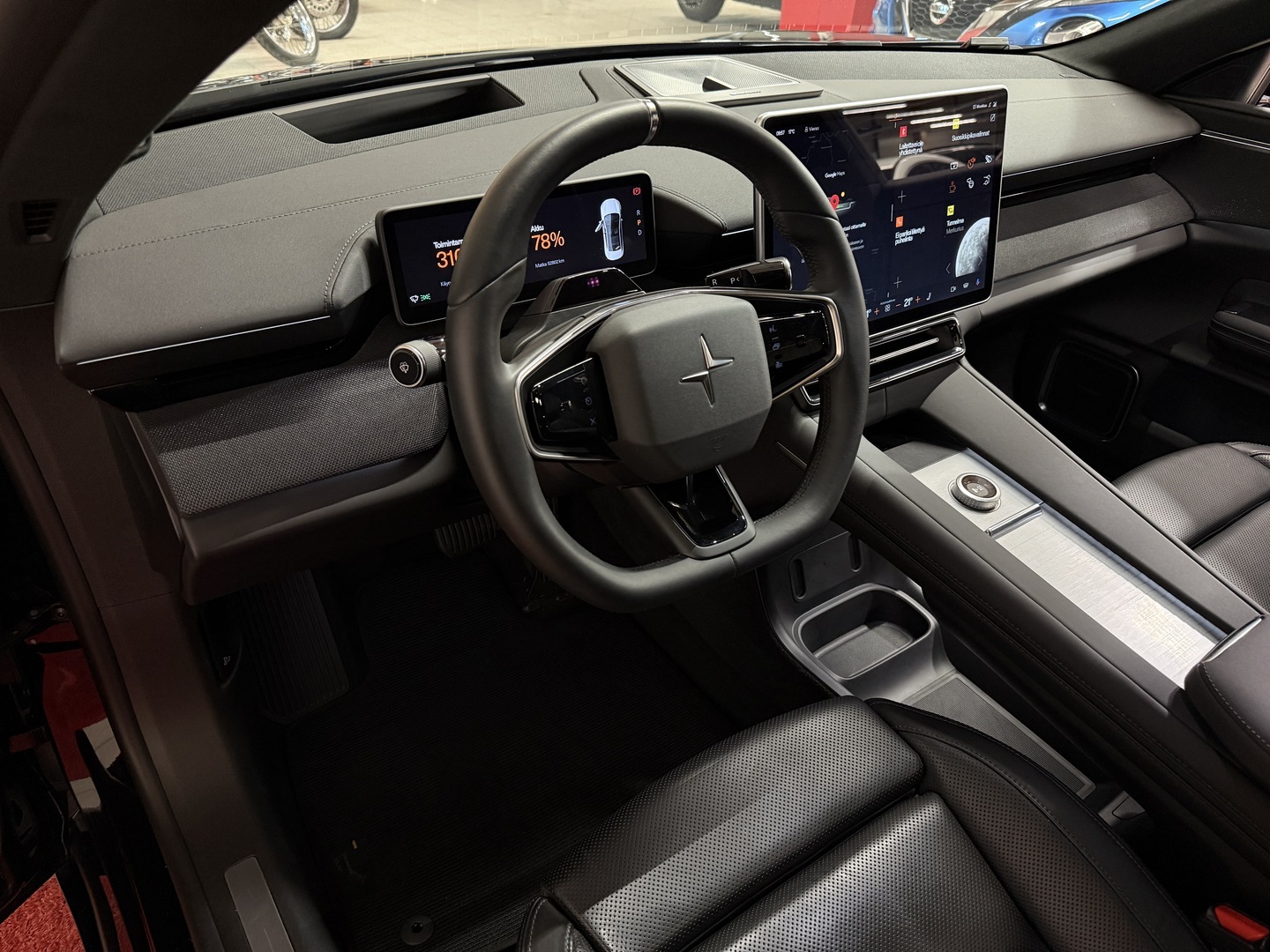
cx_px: 635
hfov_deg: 71.6
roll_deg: -2.9
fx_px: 881
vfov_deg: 56.8
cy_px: 476
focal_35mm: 24
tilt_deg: -33.8
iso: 400
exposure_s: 1/60
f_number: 1.78
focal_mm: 6.76
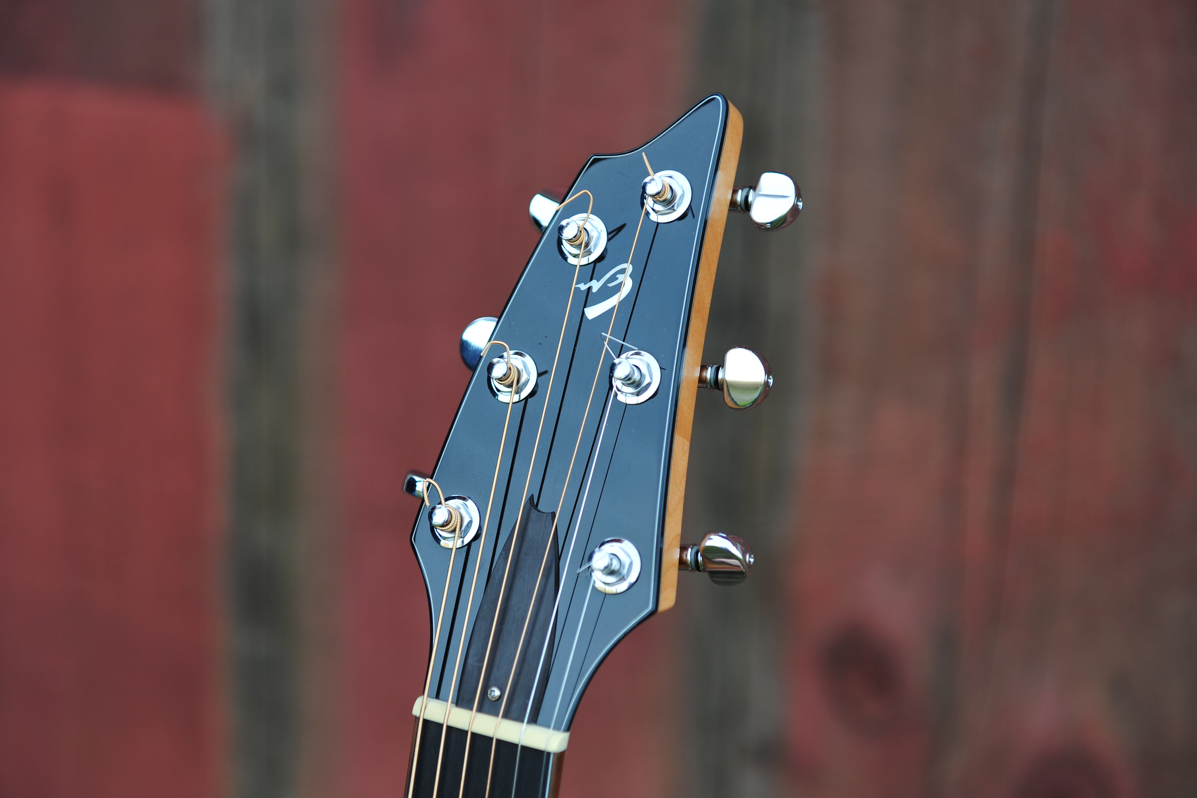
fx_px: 2361
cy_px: 396
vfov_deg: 19.2
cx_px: 599
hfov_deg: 28.5
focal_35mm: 71
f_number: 3.5
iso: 200
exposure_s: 1/320
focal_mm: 70
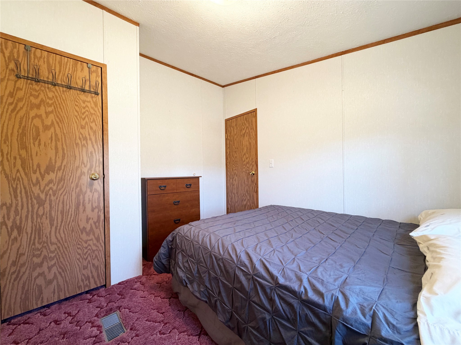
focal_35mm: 14
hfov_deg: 102.1
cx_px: 230
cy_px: 172
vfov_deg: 85.7
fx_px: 186
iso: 200
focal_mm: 2.22
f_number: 2.2
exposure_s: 1/60
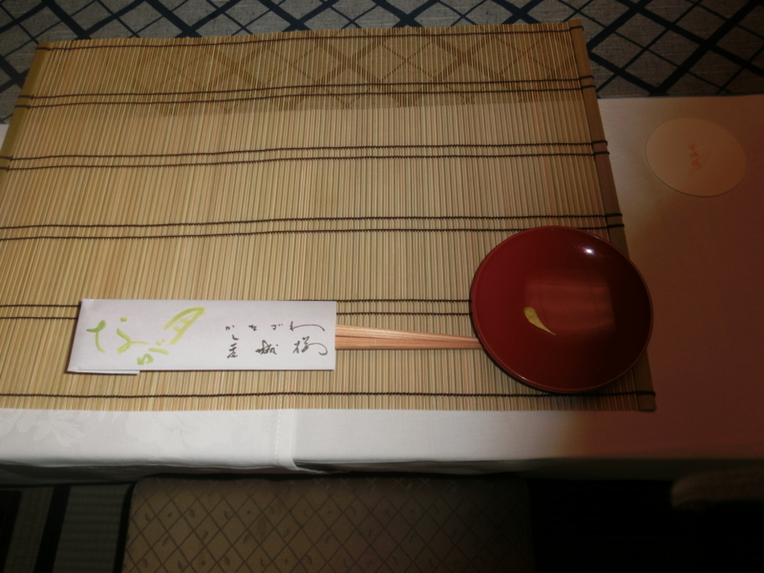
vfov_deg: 54.9
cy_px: 286
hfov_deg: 69.4
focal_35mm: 25
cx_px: 382
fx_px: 552
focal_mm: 4.43
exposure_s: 1/250
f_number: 3.2
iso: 80
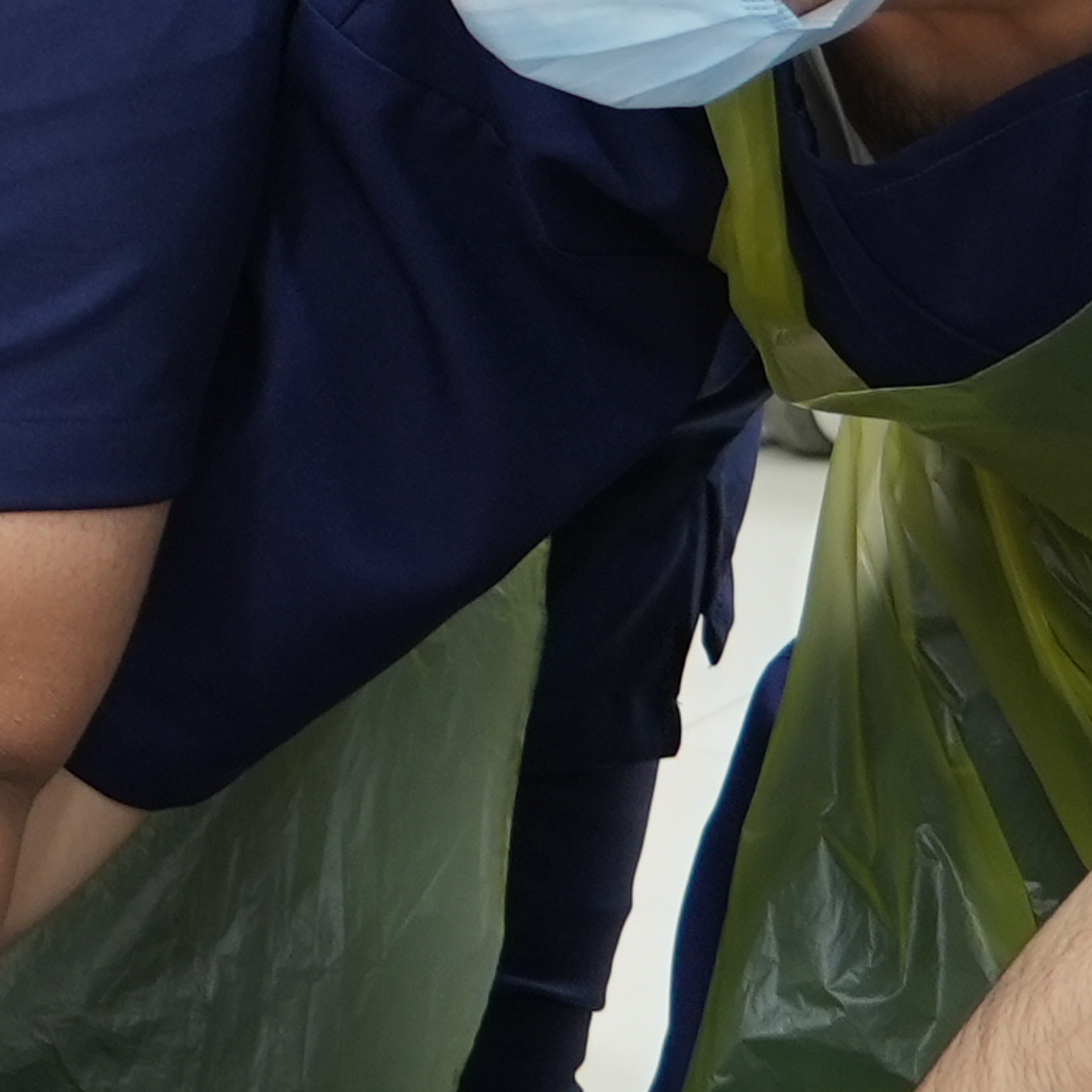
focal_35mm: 270
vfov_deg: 6.4
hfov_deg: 6.4
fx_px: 9636
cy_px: -298
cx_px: -817
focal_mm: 36
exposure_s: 1/20
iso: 250
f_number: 4
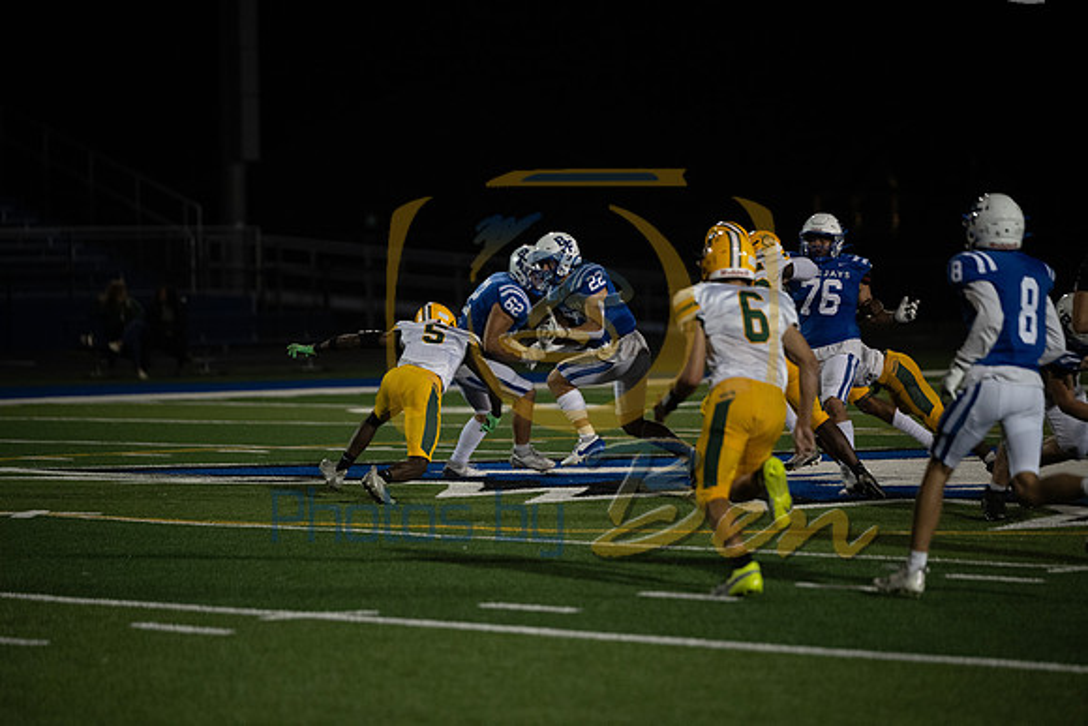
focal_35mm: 200
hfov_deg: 10.3
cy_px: 363
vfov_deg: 6.9
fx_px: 6046
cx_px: 544
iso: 3200
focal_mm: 200
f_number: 2.8
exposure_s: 1/1250
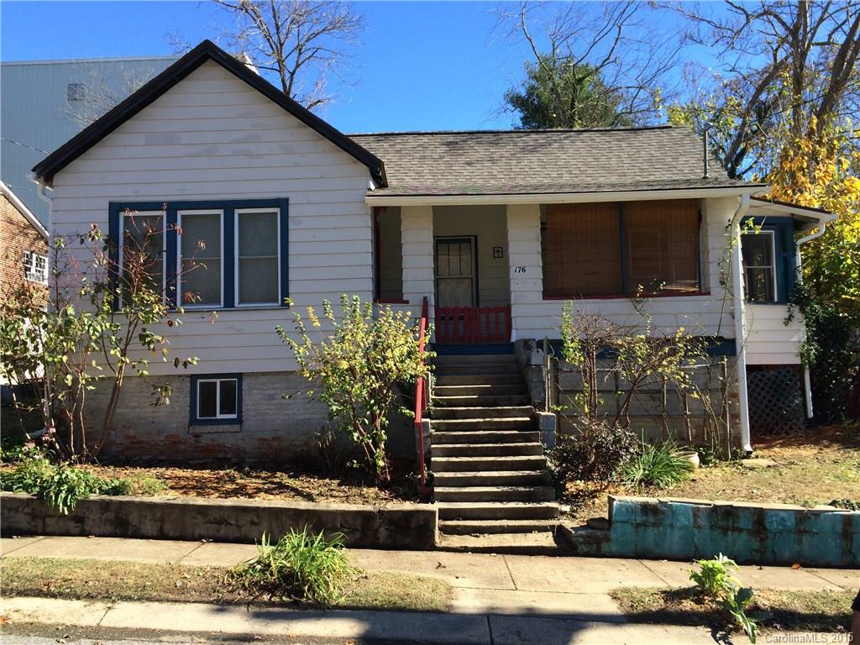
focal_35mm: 29
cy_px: 322
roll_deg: +1.7
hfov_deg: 61.7
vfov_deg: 48.2
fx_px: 720
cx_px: 430
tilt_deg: +4.1
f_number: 2.2
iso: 32
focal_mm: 4.15
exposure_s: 1/774
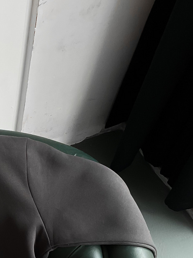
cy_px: 222
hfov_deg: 20.3
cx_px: -23
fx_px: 513
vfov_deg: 27.4
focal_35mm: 69
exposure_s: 1/120
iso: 32
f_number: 1.8
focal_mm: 3
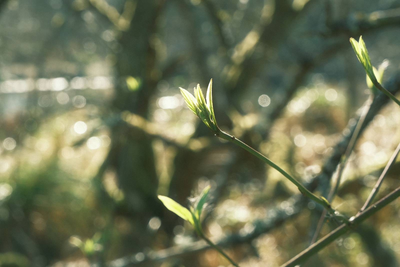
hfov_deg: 28.8
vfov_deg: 19.5
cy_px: 134
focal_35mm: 70
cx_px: 200
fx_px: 778
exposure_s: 1/140
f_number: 9
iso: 640
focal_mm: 46.6
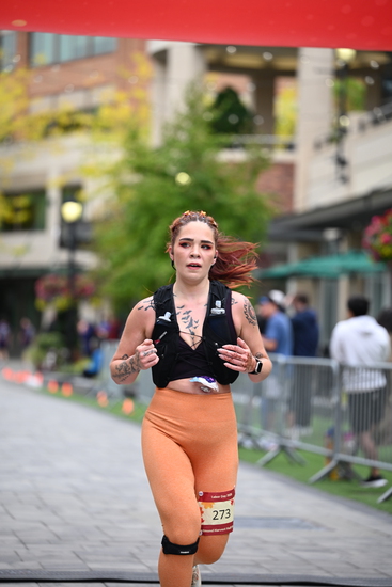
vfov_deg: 15.2
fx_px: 2203
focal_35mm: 135
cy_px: 294
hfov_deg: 10.2
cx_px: 196
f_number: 2.8
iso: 640
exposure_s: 1/2000
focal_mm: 135
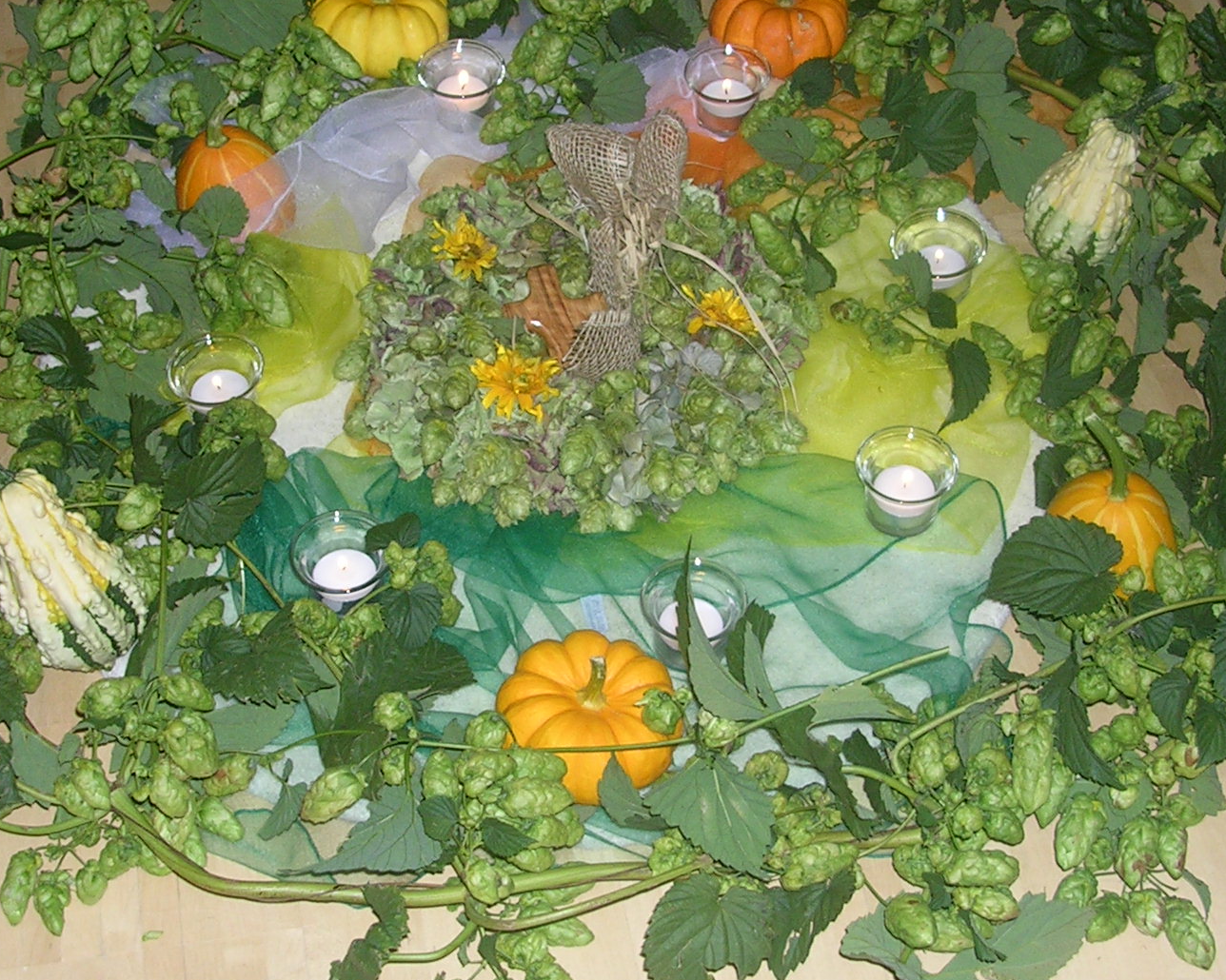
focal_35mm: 59
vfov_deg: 25.8
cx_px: 595
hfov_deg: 32.0
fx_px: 2140
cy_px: 469
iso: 50
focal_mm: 5.8
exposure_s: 1/60.1
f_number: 2.8
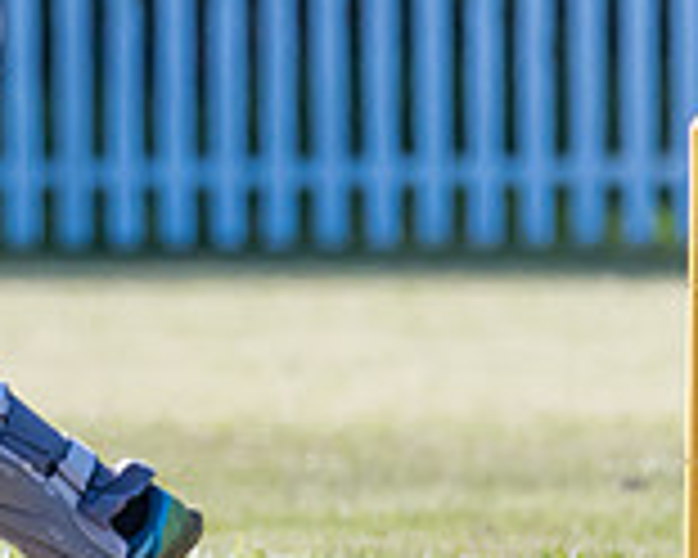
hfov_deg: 0.7
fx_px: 55818
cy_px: 67
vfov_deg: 0.6
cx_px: -347
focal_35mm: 2702
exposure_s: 1/2000
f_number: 6.3
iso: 1250
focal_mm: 600
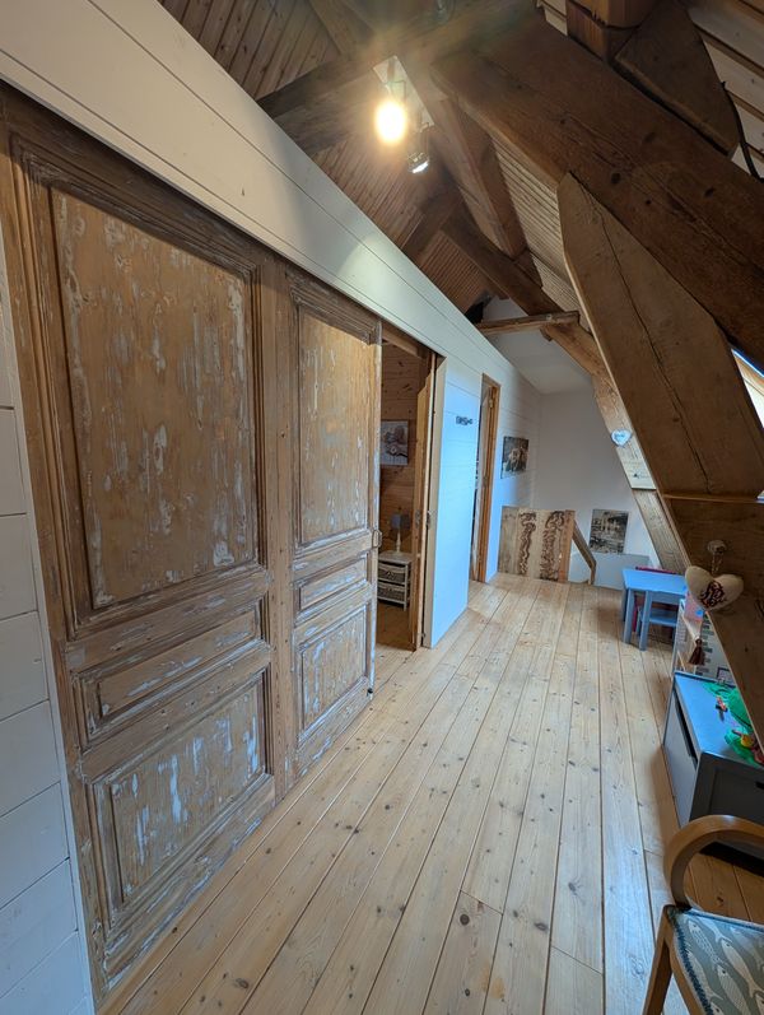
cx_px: 382
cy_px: 508
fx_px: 352
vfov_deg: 110.5
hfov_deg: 94.6
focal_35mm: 12
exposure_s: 1/68.5
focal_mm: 2.02
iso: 104
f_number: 1.7
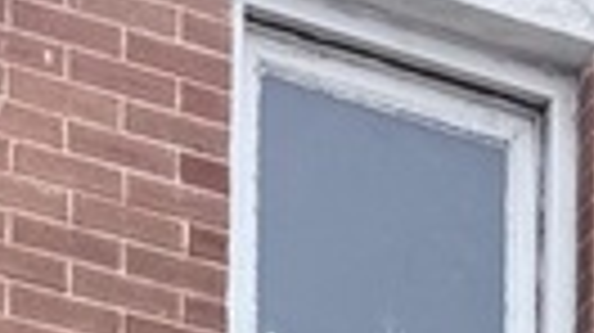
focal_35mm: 214
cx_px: 320
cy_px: 2385
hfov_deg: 10.1
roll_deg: +1.8
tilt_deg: +2.1
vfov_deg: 4.0
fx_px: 3368
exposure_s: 1/627
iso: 80
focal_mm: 6.76
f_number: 1.78
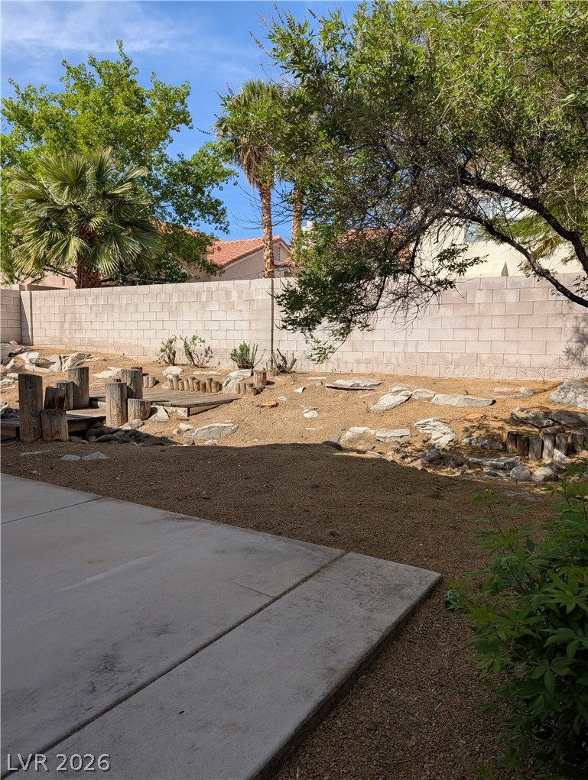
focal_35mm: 24
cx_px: 294
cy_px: 390
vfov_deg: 71.5
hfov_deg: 56.9
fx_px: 542
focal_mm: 6.9
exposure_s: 1/1018
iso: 20
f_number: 1.68
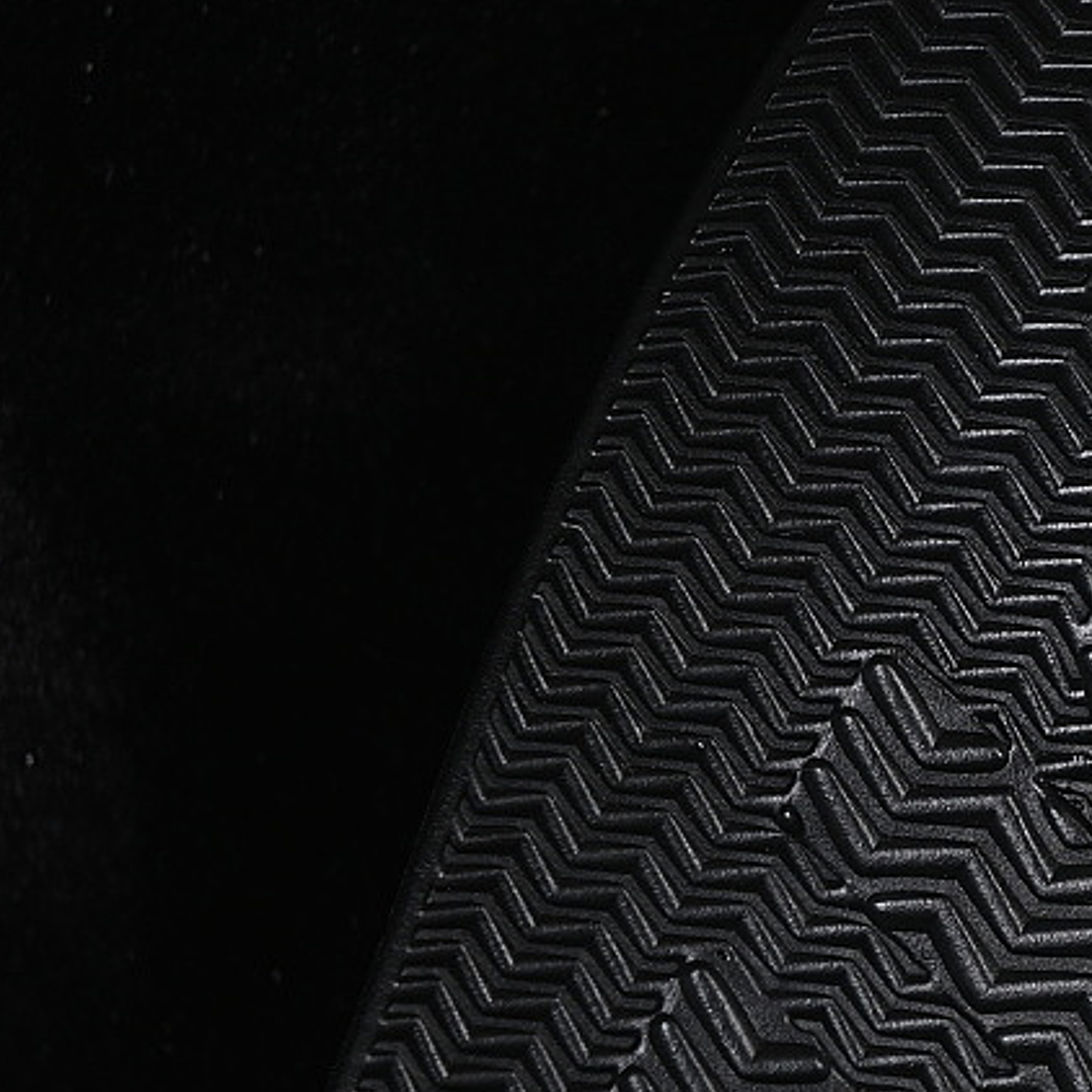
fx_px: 5818
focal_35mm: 163
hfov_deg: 10.5
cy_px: 562
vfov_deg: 10.7
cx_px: 1320
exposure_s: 1/60
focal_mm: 50
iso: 160
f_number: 6.3
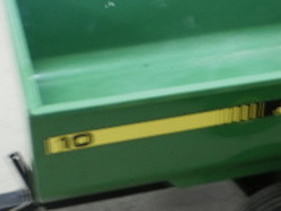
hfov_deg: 21.2
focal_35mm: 92
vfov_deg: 16.1
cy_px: 78
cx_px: 199
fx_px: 747
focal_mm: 6.3
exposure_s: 1/2
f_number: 3.1
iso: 125
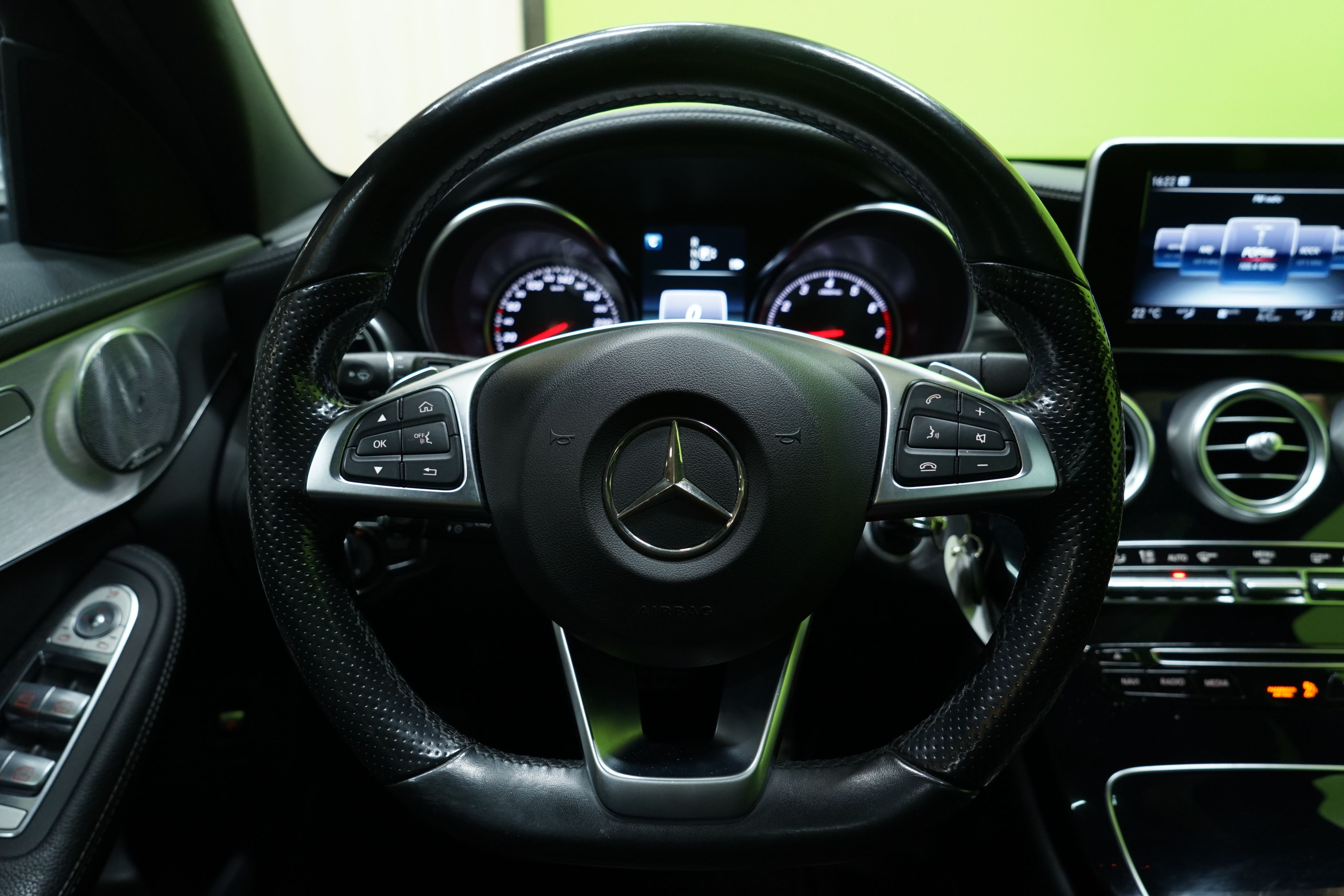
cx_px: 672
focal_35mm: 24
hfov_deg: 73.7
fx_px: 896
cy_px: 448
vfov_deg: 53.1
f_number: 5
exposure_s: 1/20
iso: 1000
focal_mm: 24
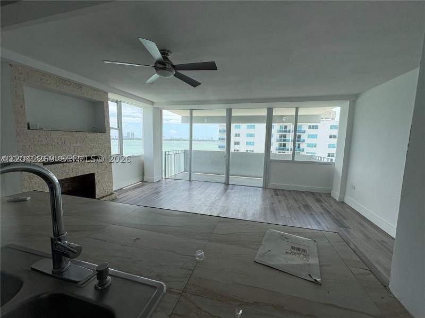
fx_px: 172
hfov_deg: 102.1
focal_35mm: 14
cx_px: 212
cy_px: 159
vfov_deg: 85.7
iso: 40
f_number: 2.2
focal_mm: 2.22
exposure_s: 1/1034
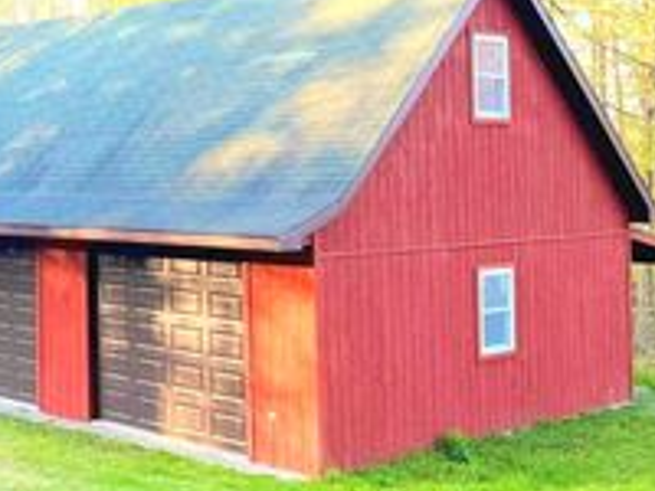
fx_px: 1135
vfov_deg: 24.1
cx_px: -7
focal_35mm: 60
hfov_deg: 29.9
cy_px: 110
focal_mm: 6.76
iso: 80
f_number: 1.78
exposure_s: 1/1005
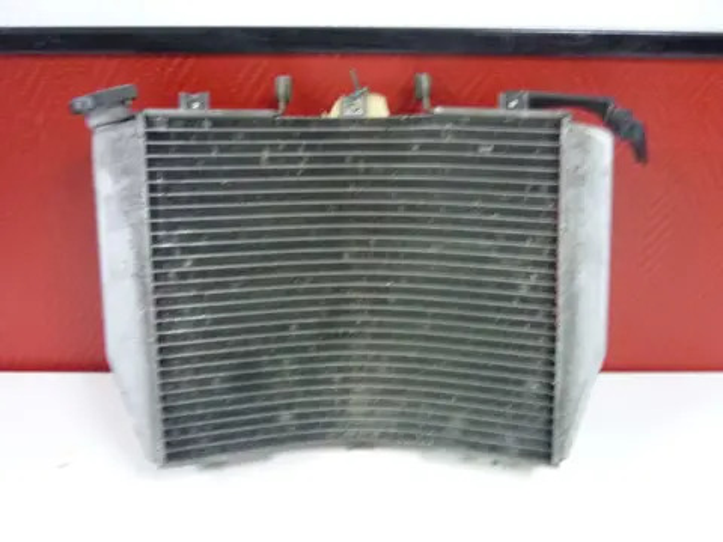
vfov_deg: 42.9
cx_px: 362
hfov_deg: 55.4
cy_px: 271
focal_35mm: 33
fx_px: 689
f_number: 2.8
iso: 400
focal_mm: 5.5
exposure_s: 1/13
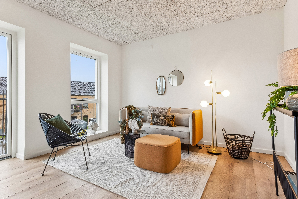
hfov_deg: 93.3
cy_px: 100
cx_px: 149
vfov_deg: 70.4
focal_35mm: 17
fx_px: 141
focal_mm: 11.5
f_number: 10
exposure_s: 1/8
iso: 160
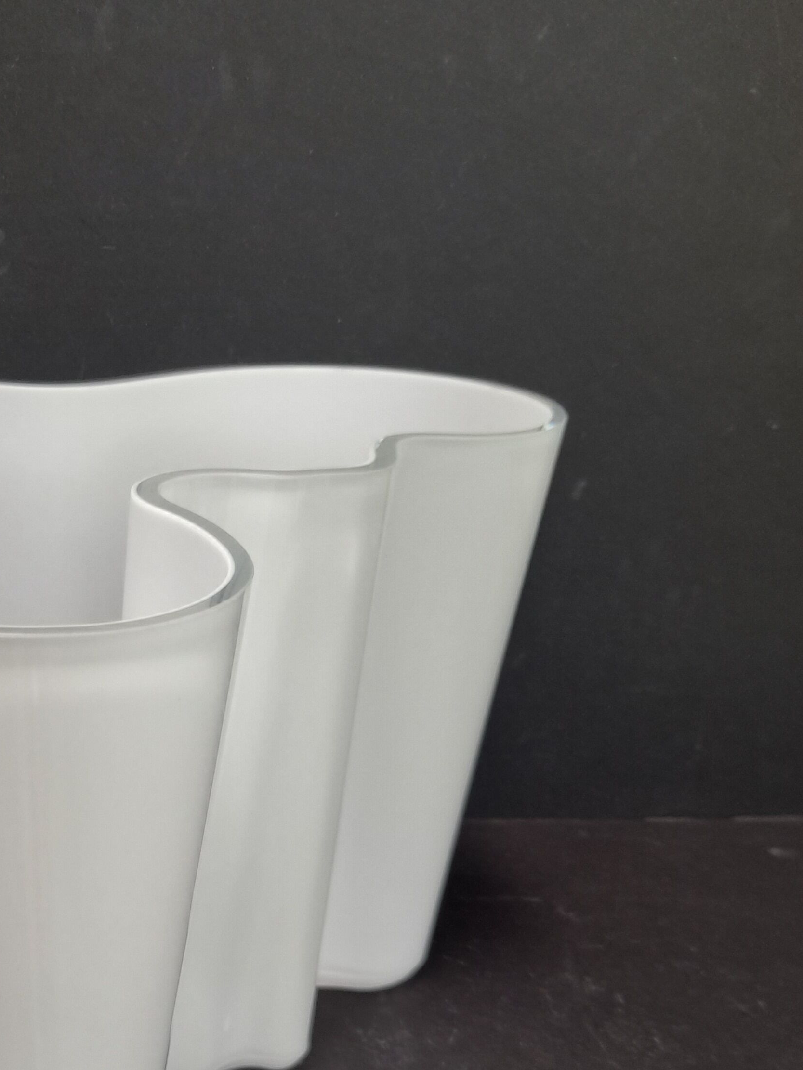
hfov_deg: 30.8
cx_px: 92
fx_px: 1392
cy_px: 848
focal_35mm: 45
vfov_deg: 40.4
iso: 50
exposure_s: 1/50
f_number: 2
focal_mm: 4.6
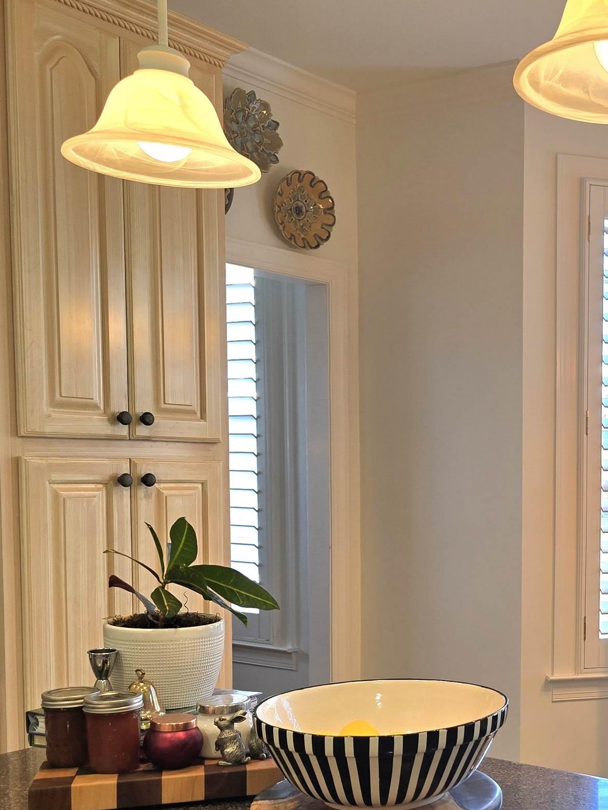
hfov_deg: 30.0
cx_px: 605
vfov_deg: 41.3
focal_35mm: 45
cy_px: 570
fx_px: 1054
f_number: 1.7
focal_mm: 6.3
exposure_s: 1/120
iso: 40
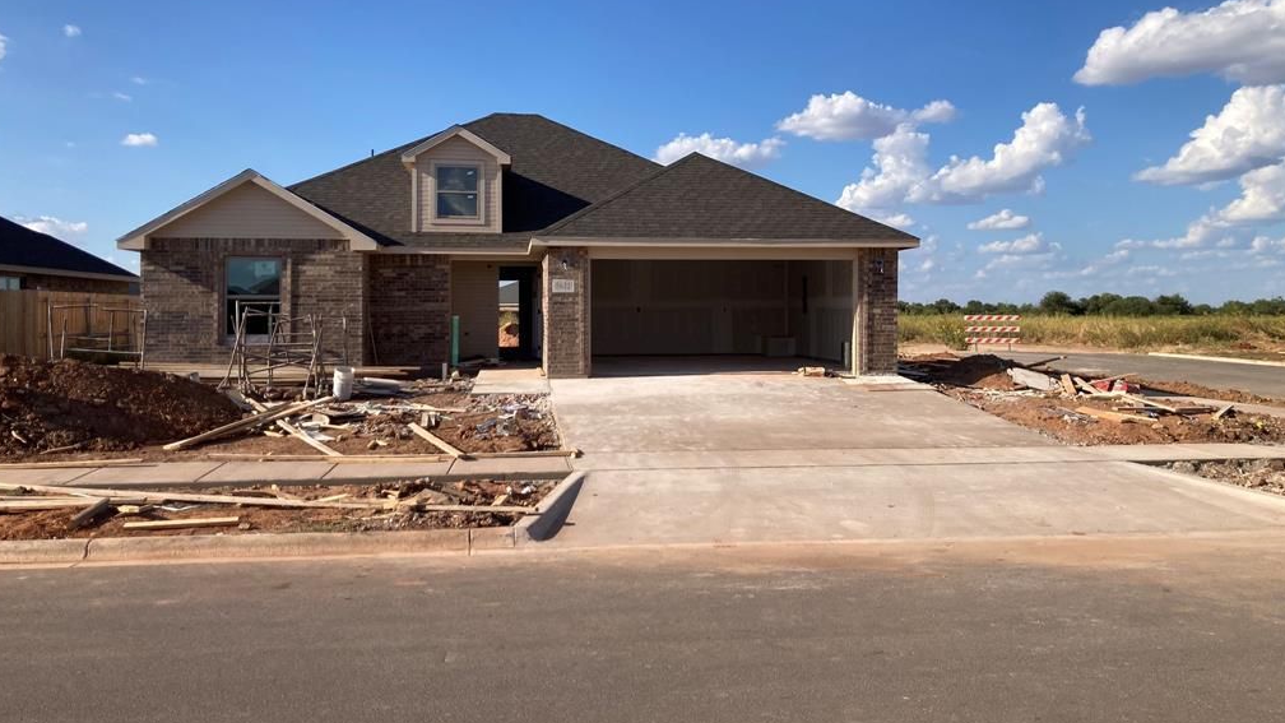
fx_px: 1056
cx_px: 639
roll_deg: +0.0
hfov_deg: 62.6
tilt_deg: +1.7
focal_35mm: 31
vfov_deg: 37.7
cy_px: 312
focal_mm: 3.99
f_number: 1.8
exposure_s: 1/2558
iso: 25
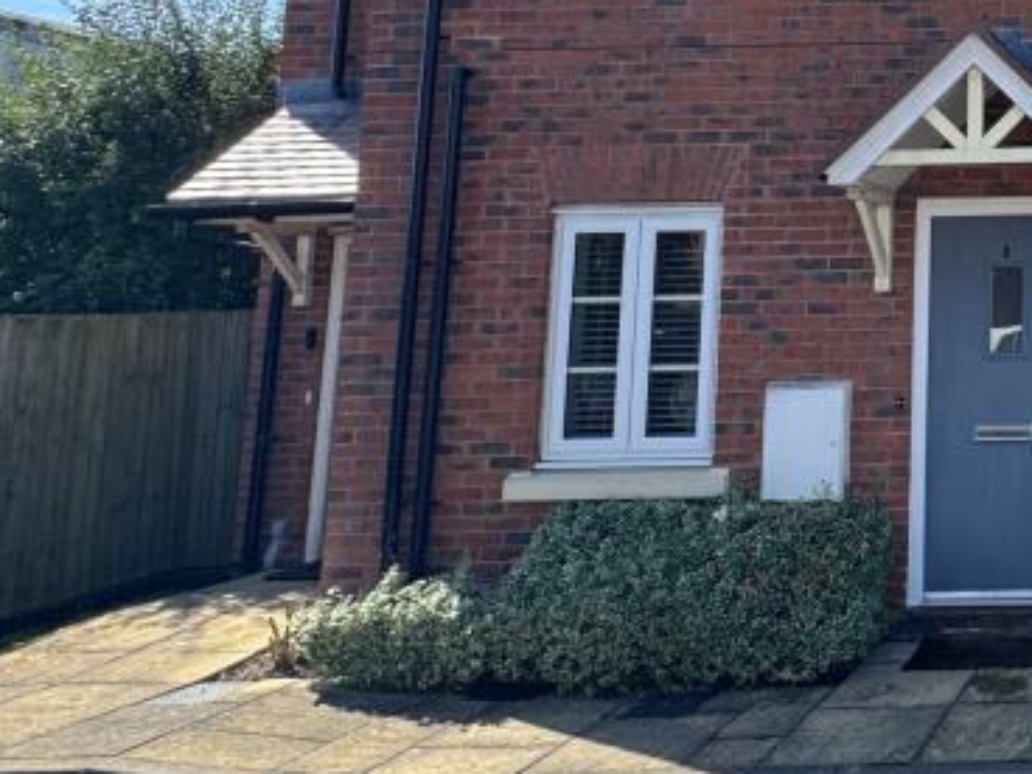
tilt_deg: +8.2
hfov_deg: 36.5
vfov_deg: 35.5
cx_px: 1248
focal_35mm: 39
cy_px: 140
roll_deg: +0.8
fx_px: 1163
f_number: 2.2
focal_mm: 2.22
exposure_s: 1/492
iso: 40
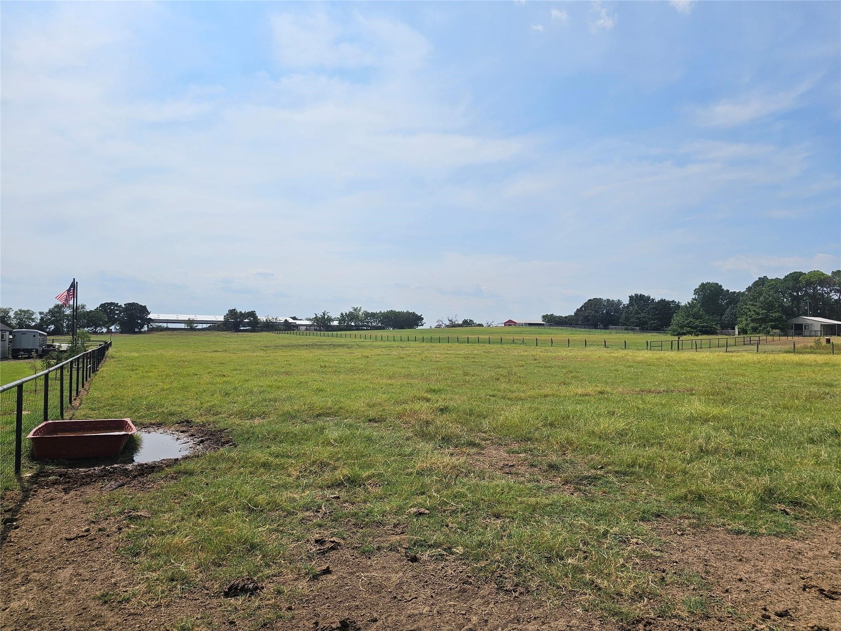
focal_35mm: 23
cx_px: 420
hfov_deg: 73.9
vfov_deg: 58.9
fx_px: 559
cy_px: 316
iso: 10
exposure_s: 1/2404
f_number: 1.7
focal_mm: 6.3
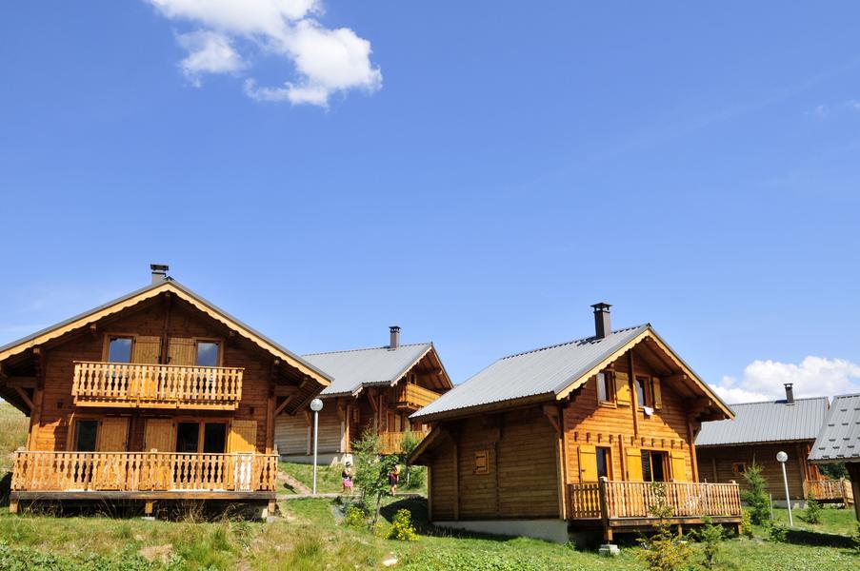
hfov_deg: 57.3
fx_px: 787
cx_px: 430
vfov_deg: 39.9
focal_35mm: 33
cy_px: 286
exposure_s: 1/125
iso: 200
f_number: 11
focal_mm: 22
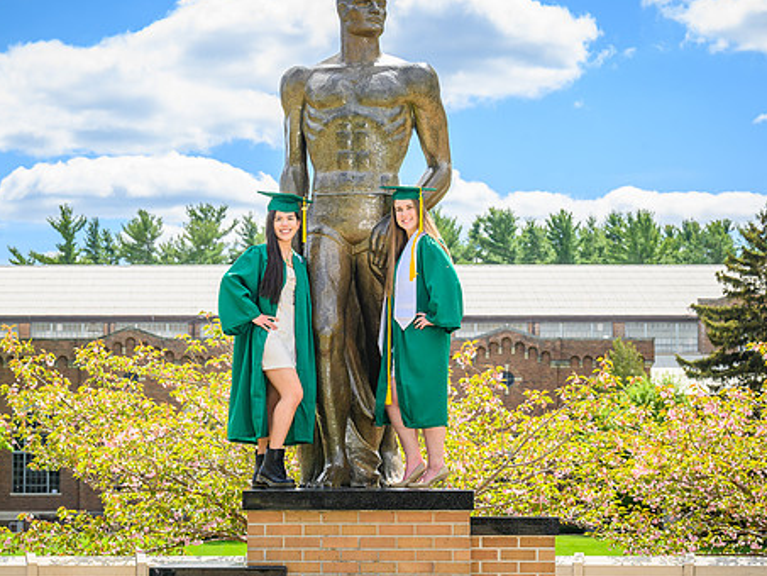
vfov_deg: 12.8
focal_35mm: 116
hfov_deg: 17.0
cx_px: 340
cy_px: 284
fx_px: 2571
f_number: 8
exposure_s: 1/200
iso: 100
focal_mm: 92
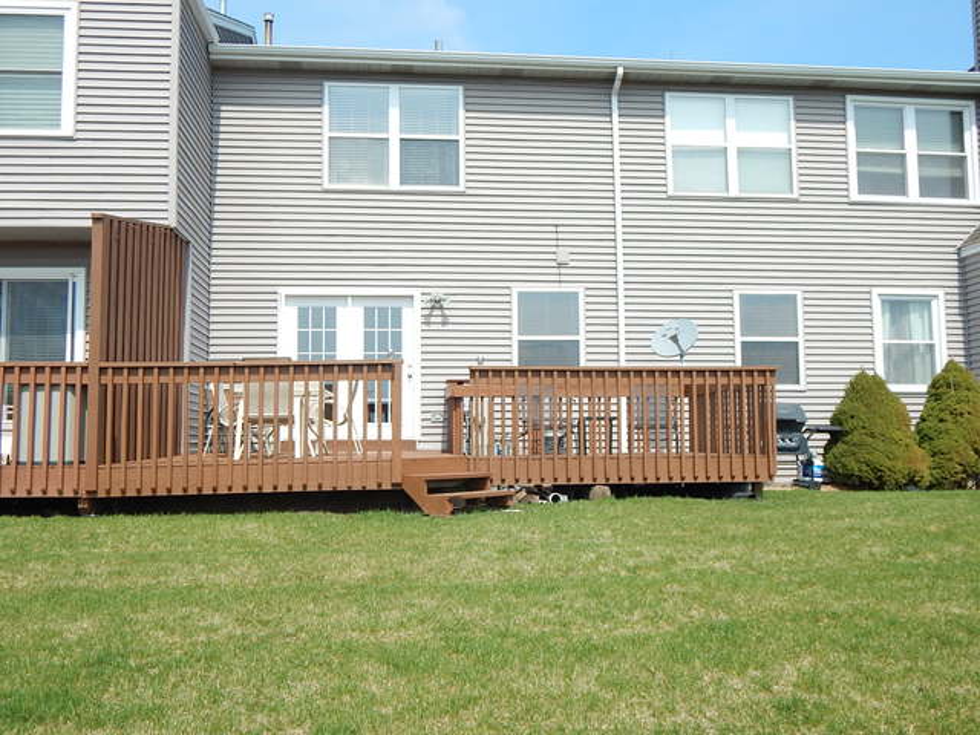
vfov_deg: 45.4
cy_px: 368
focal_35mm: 31
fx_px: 878
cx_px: 490
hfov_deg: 58.4
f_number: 3.2
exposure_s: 1/1000
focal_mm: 5.6
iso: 125
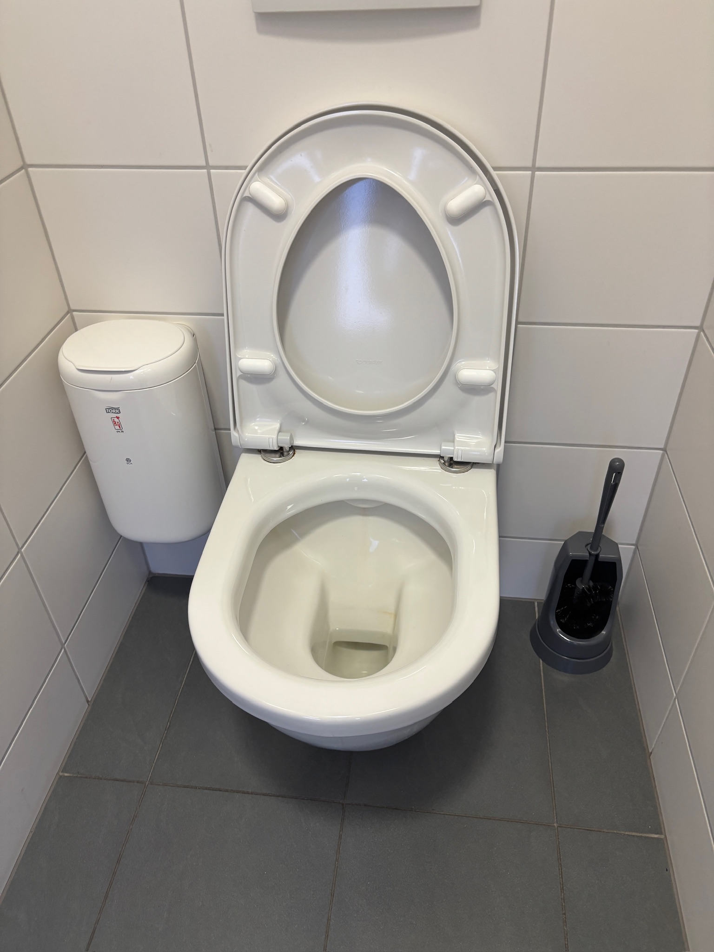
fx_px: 715
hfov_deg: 53.1
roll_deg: -0.1
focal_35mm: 26
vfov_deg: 67.3
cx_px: 357
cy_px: 476
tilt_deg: -39.4
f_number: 1.6
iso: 125
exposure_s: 1/50
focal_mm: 5.96
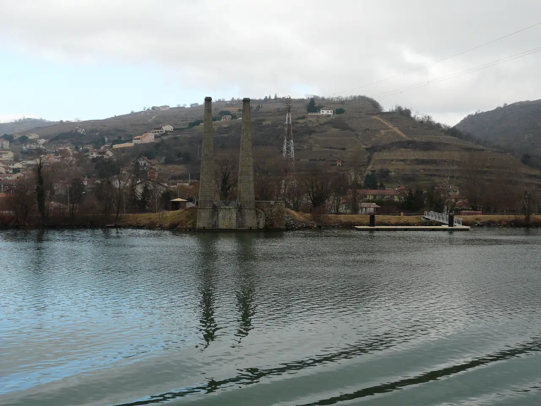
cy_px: 203
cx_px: 270
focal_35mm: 40
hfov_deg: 46.8
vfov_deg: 36.0
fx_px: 625
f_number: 5
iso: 100
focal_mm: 6.5
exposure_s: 1/250
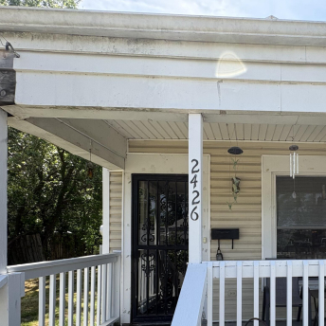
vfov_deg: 62.1
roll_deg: +0.7
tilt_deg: +0.6
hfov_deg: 59.5
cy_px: 236
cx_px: 265
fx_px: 256
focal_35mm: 24
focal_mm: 2.22
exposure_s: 1/669
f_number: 2.2
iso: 40
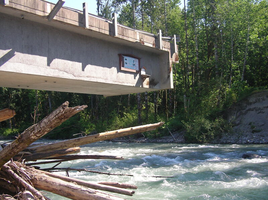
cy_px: 100
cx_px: 134
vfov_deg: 30.2
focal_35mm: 48
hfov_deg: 39.7
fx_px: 371
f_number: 3.1
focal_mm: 7.5
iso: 50
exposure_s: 1/250
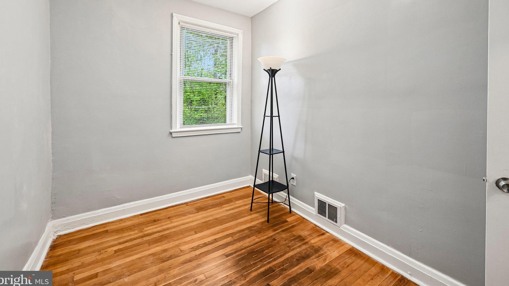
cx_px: 270
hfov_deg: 99.2
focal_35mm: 16
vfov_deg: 66.0
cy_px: 106
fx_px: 216
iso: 400
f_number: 8
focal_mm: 14
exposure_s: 1/15
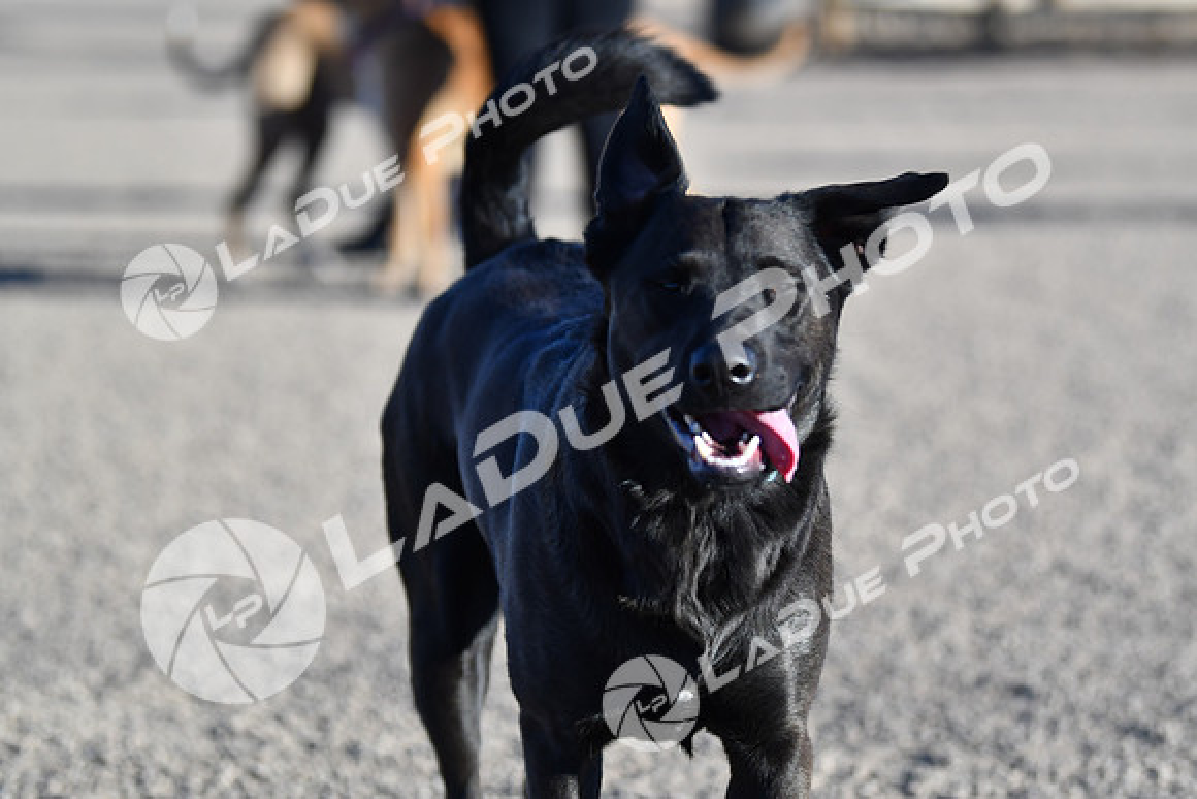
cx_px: 598
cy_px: 400
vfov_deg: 9.2
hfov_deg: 13.7
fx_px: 4988
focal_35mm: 150
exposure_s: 1/4000
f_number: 2.8
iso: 280
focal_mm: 100
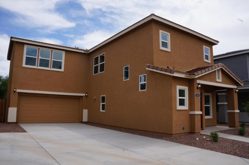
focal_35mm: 27
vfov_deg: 47.8
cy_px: 82
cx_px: 124
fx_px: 187
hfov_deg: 67.4
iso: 100
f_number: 16
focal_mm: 18
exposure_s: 1/80
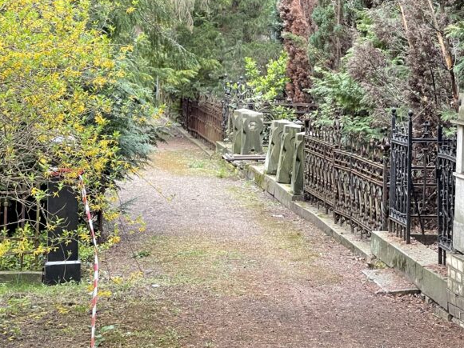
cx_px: 408
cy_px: 70
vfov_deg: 13.0
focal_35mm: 113
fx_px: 1515
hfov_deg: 17.2
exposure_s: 1/121
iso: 160
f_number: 2.2
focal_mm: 7.5
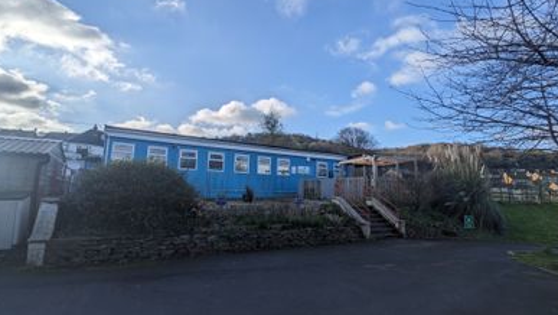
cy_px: 155
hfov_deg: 92.6
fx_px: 266
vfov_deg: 61.1
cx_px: 281
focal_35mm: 18
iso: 33
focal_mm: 2.22
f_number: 2.2
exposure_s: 1/2604
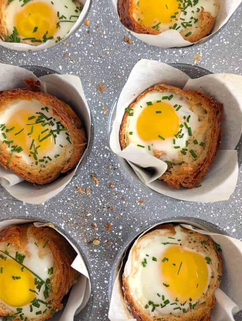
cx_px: 104
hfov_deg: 49.7
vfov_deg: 63.1
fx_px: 260
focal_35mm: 28
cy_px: 138
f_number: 1.68
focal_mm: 6.9
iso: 170
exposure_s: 1/185
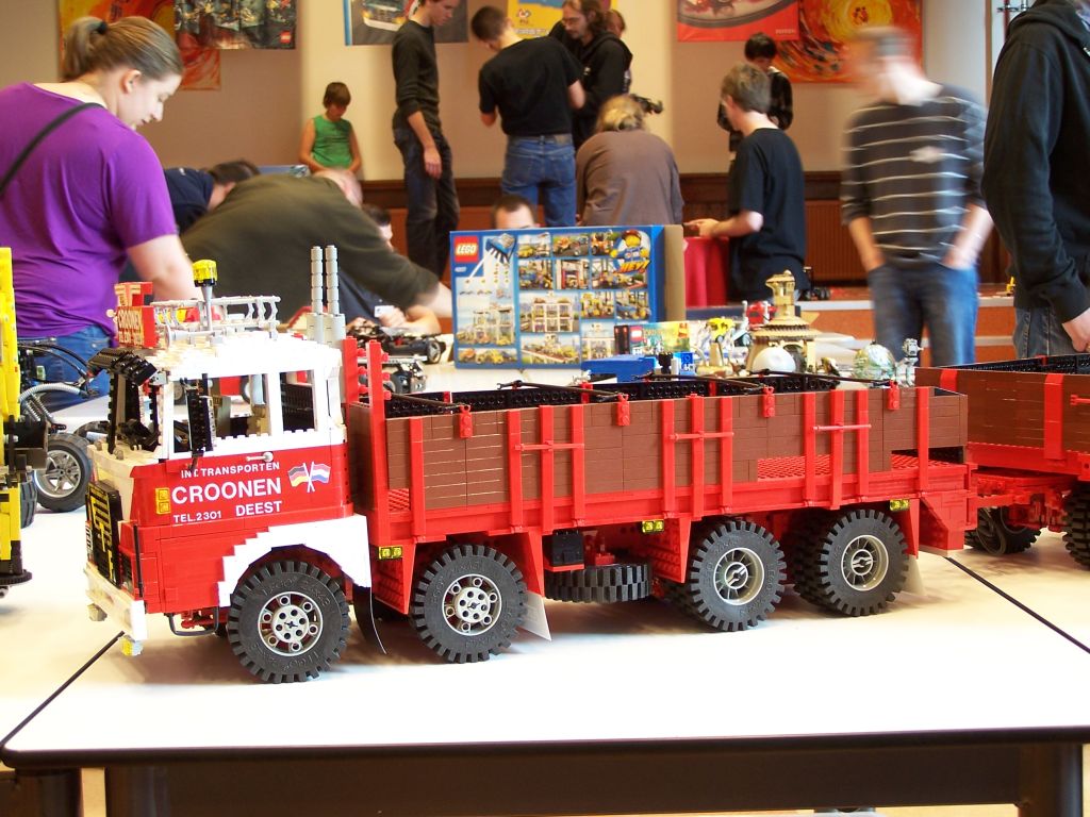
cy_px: 408
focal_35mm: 56
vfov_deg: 26.1
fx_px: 1763
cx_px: 545
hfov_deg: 34.3
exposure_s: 1/3
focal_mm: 9.3
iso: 80
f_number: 3.1
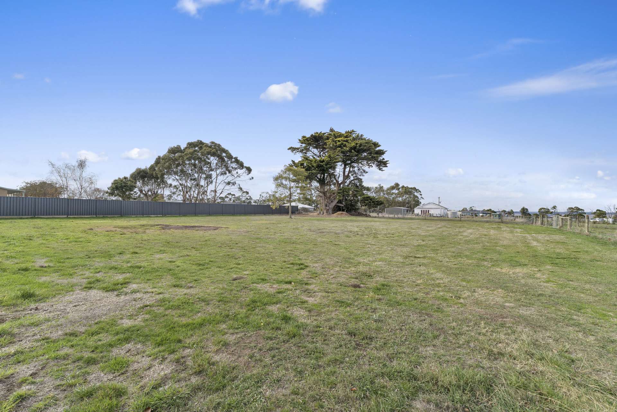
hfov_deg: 100.4
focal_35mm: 15
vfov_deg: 77.3
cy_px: 206
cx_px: 308
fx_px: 257
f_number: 10
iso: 100
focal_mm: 10
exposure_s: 1/125
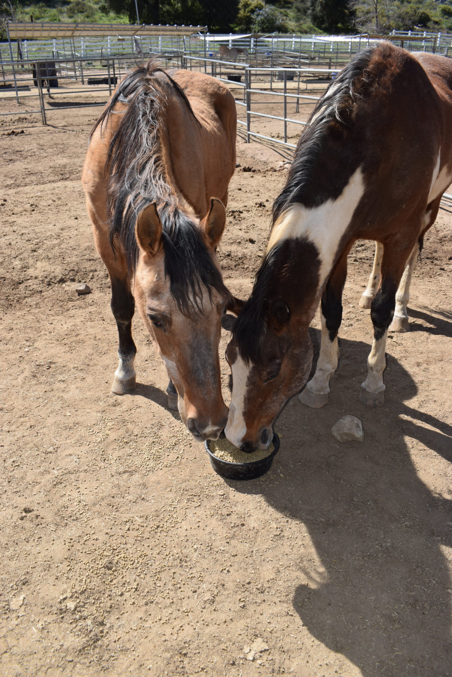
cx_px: 226
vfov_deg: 61.9
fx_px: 565
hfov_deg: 43.6
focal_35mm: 30
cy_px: 338
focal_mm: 20
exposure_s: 1/200
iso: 100
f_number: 8
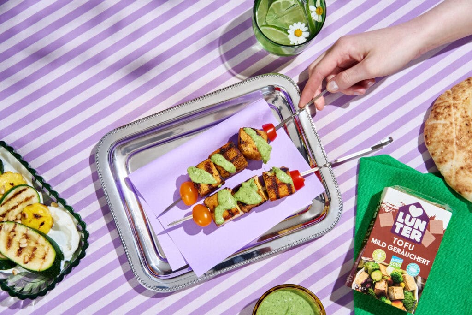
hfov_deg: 36.2
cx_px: 236
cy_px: 158
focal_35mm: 55
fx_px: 721
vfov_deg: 24.6
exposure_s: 1/125
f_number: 8
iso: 400
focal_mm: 55
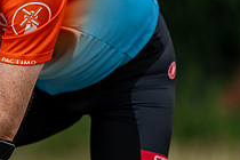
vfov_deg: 2.8
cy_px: 27
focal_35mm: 498
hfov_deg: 4.1
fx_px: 3320
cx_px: -62
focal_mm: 180
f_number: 2.8
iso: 1000
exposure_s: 1/800
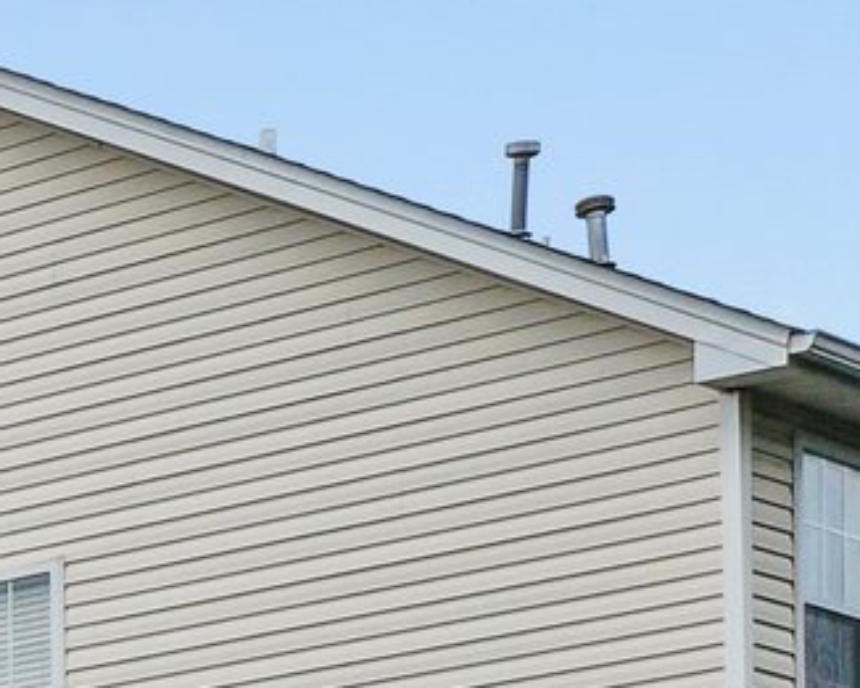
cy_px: 879
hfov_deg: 9.4
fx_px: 4201
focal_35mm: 165
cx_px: -1683
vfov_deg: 9.2
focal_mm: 10.26
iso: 100
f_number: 4.5
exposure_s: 1/200
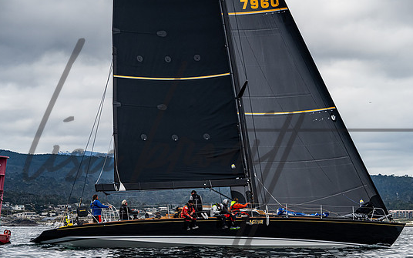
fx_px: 2172
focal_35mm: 193
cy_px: 158
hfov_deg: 10.9
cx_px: 219
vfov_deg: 6.8
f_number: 7.6
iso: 640
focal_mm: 155
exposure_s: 1/2500
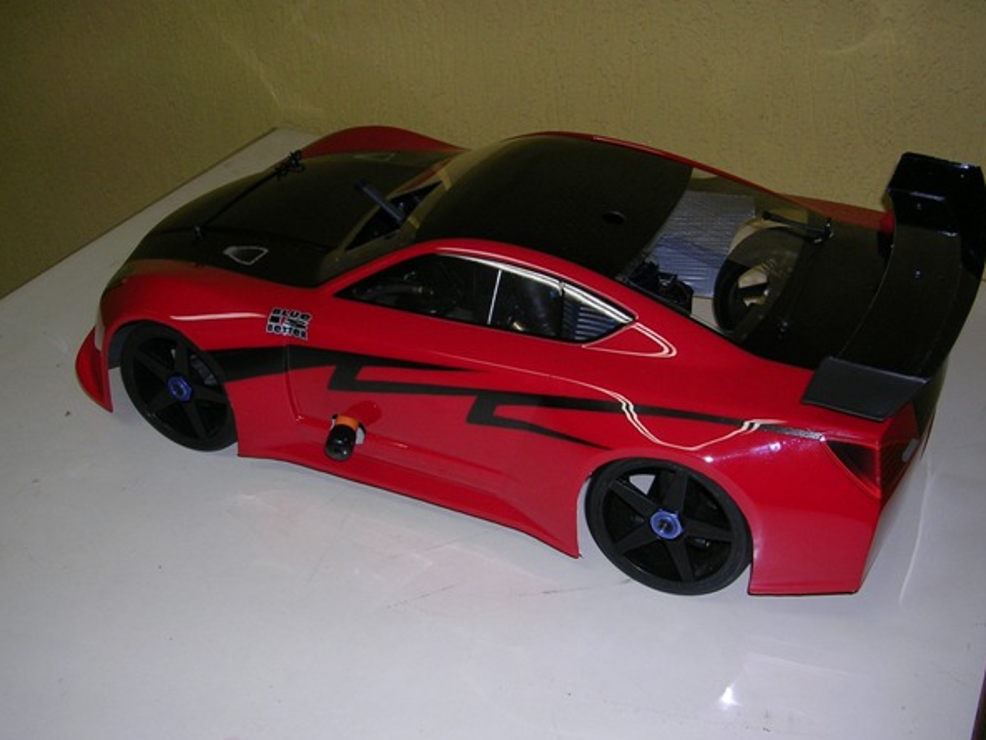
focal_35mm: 41
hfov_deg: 45.8
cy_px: 387
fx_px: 1168
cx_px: 509
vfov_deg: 35.1
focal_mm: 5.8
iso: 50
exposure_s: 1/60.1
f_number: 2.8
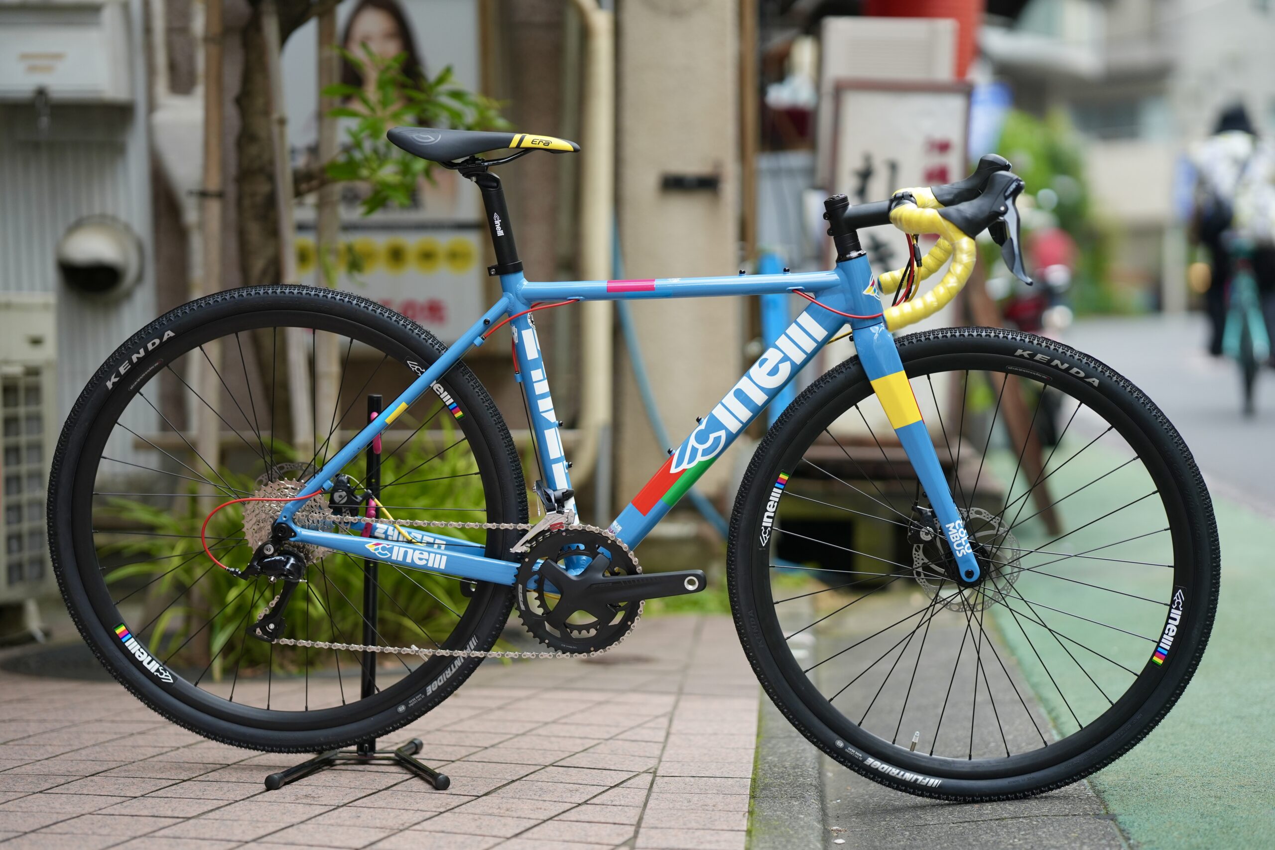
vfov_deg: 16.1
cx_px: 638
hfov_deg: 23.9
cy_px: 425
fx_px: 3010
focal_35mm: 85
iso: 500
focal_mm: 85
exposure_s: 1/2000
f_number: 1.6
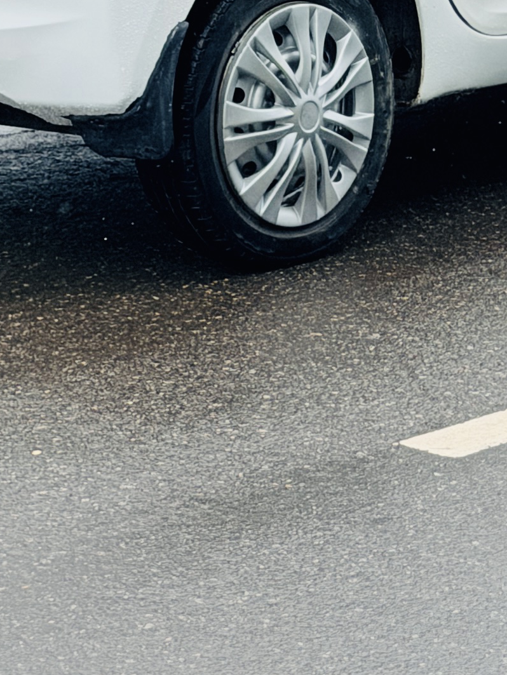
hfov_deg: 8.2
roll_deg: -1.1
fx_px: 3552
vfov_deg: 10.5
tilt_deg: -2.9
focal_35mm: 182
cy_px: -318
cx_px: 362
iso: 64
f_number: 1.78
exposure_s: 1/3891
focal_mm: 6.76
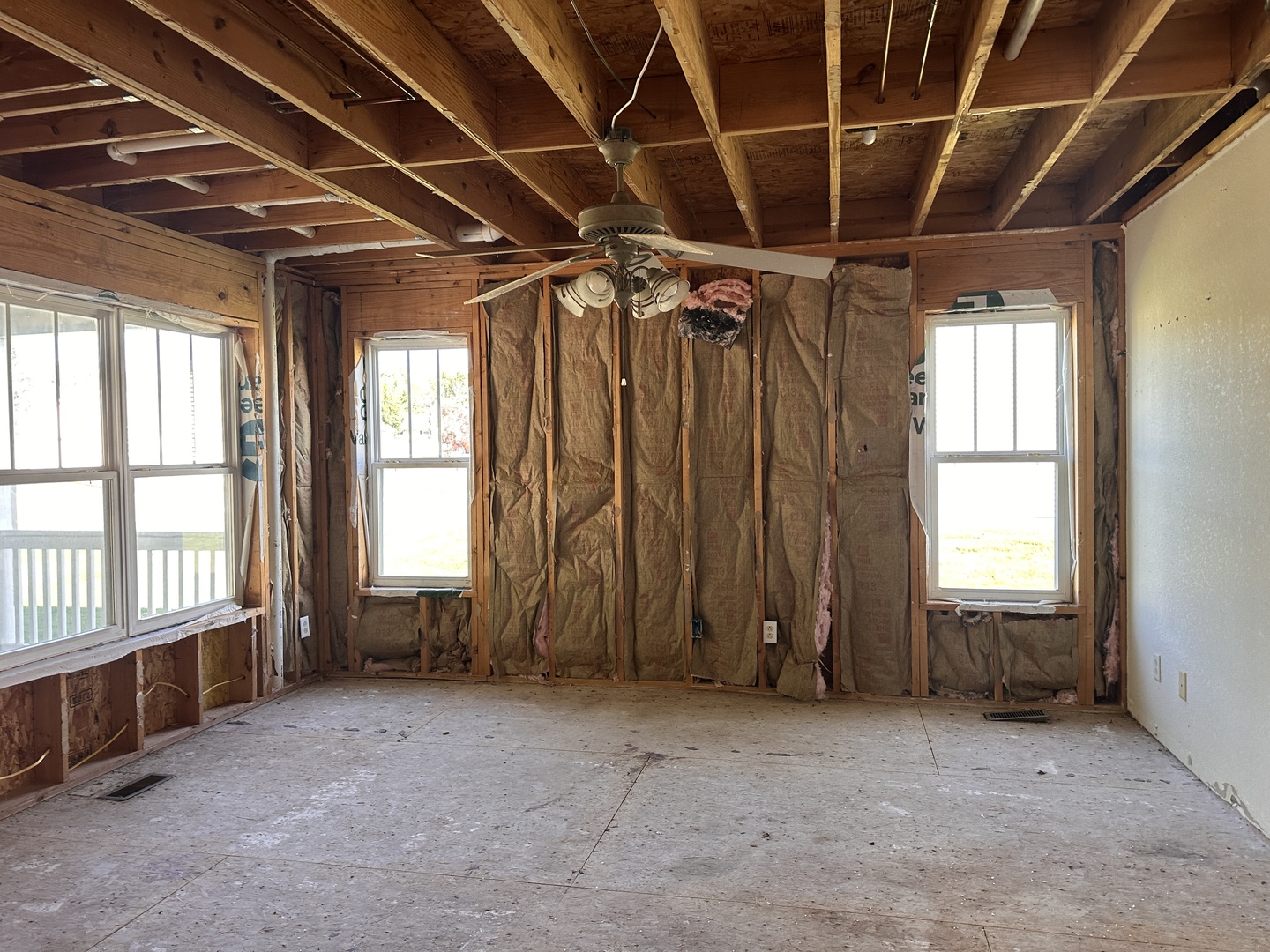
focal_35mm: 24
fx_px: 881
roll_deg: -0.6
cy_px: 476
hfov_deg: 71.6
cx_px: 635
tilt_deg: +2.0
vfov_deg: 56.8
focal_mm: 6.86
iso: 160
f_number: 1.78
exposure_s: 1/121
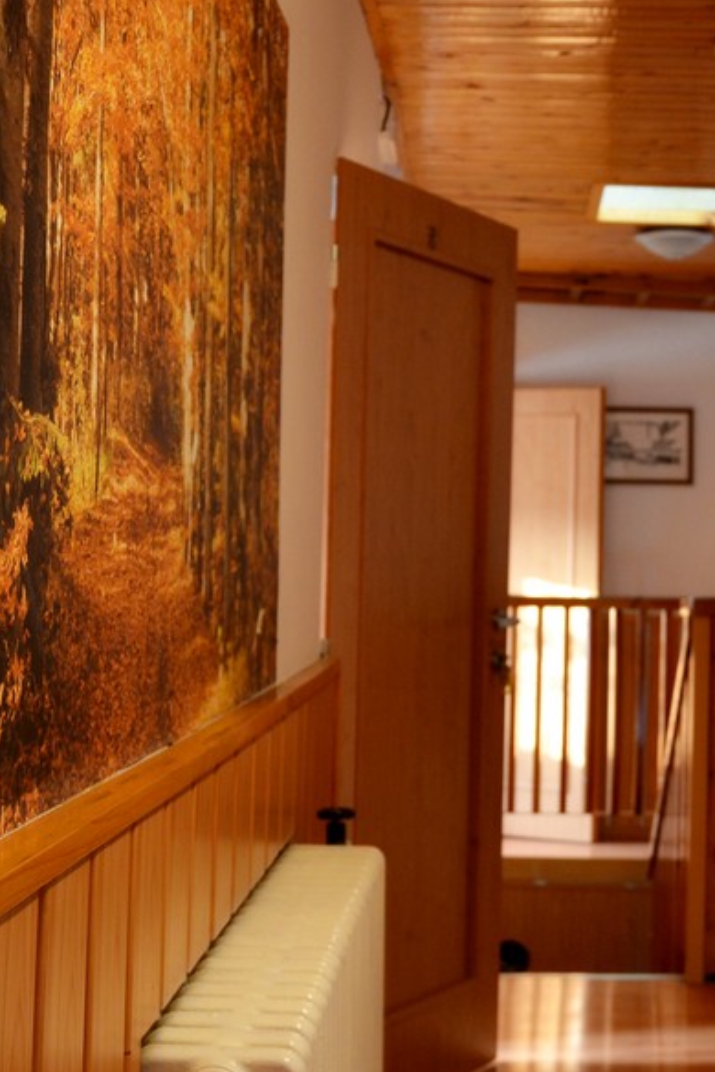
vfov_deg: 32.4
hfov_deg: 21.9
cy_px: 491
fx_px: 1846
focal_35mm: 62
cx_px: 402
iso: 400
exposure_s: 1/3
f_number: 3.8
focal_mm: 21
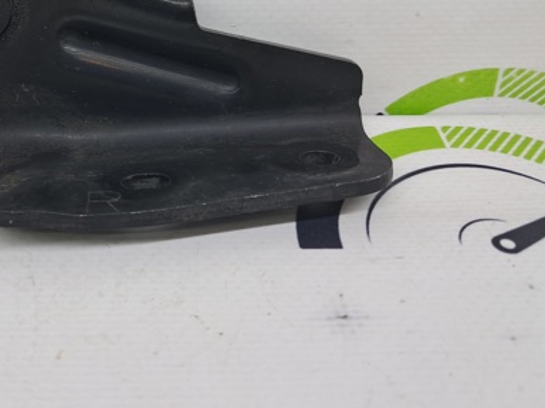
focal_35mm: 45
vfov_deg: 31.4
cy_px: 86
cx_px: 133
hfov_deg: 40.9
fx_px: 708
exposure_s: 1/60
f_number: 1.8
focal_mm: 4
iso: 50
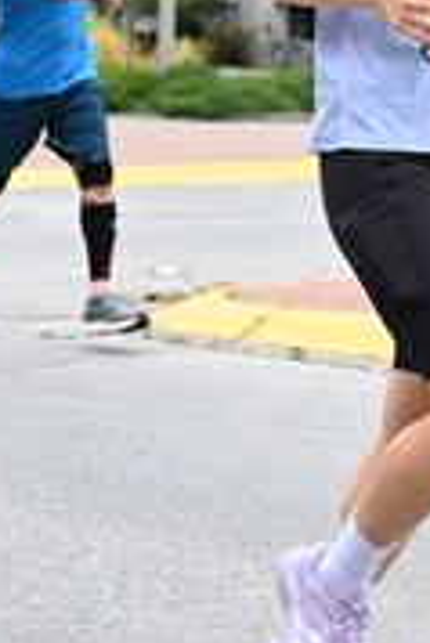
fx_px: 2378
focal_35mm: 133
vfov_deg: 15.3
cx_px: 327
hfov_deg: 10.3
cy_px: 119
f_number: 4
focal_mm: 43
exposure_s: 1/800
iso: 1600
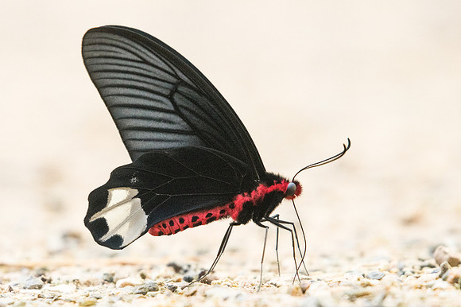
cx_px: 212
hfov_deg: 2.5
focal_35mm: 825
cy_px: 153
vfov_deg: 1.7
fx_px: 10554
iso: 640
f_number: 6.3
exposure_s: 1/500
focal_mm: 400
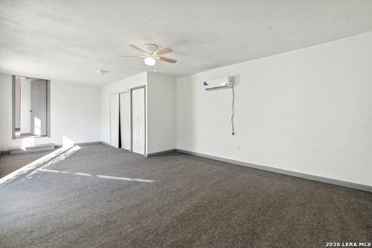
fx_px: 155
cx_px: 186
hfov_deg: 100.4
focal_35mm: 15
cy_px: 124
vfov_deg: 77.4
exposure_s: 1/50
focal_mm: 10
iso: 400
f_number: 8
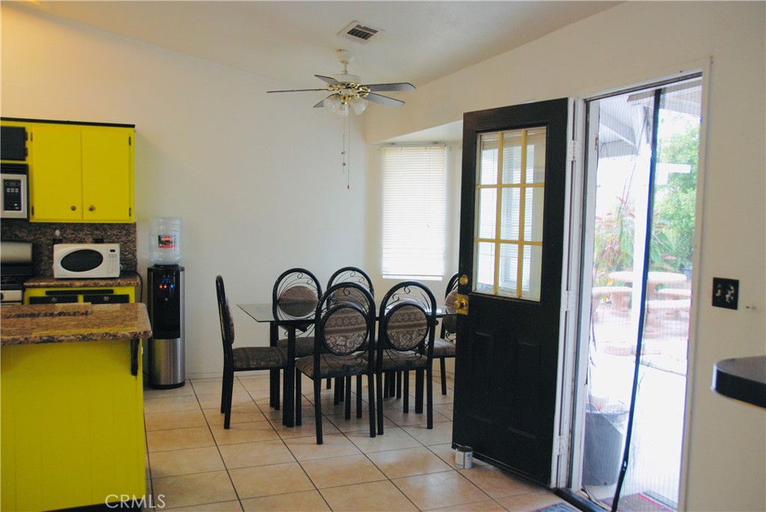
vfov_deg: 43.7
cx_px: 383
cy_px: 256
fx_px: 639
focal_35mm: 30
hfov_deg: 61.9
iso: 400
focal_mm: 20
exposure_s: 1/60
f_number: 3.8
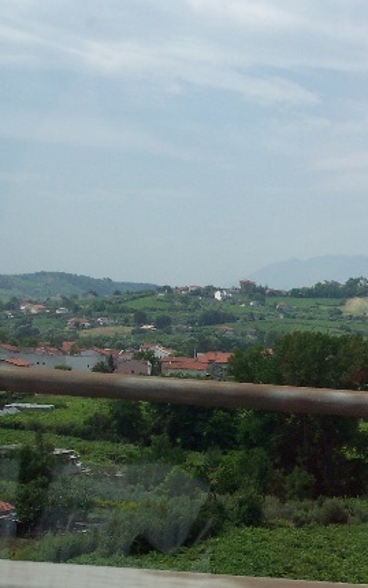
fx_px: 1203
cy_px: 283
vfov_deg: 27.5
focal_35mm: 75
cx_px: 517
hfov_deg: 16.2
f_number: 4.8
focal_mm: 8
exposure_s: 1/1000
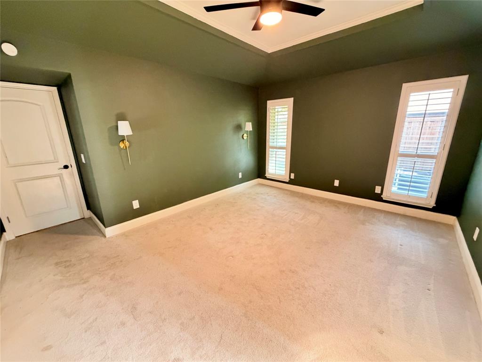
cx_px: 241
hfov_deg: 102.1
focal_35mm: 14
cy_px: 181
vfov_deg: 85.7
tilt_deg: -14.3
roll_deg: +1.7
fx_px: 195
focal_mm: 2.22
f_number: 2.2
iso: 640
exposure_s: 1/60
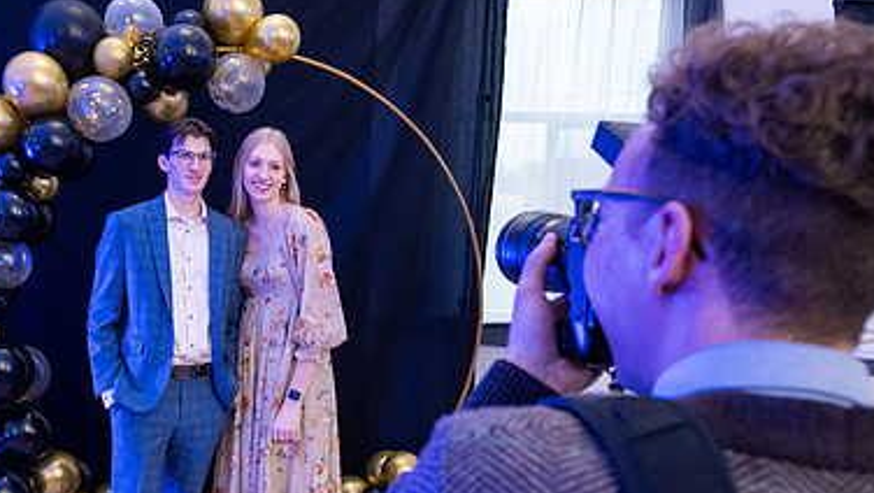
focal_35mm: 42
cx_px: 346
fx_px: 974
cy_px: 348
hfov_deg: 48.0
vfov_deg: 28.1
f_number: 4.5
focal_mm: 26
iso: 6400
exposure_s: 1/80
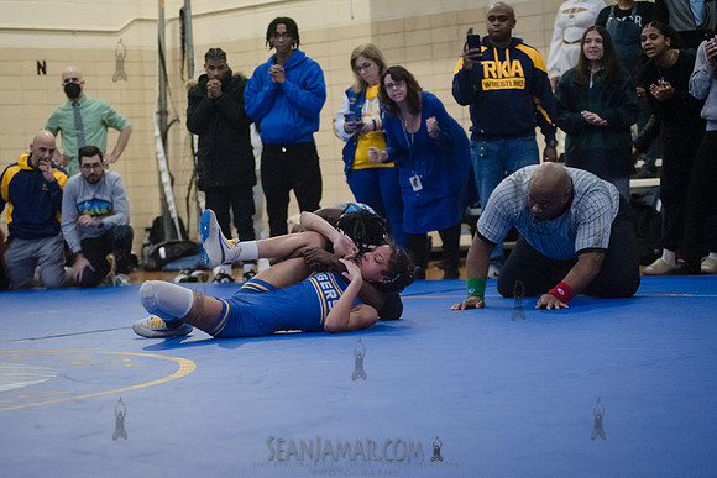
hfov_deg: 20.6
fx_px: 1968
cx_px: 285
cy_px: 290
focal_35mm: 99
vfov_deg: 13.9
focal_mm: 80
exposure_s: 1/400
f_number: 3.2
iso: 8000
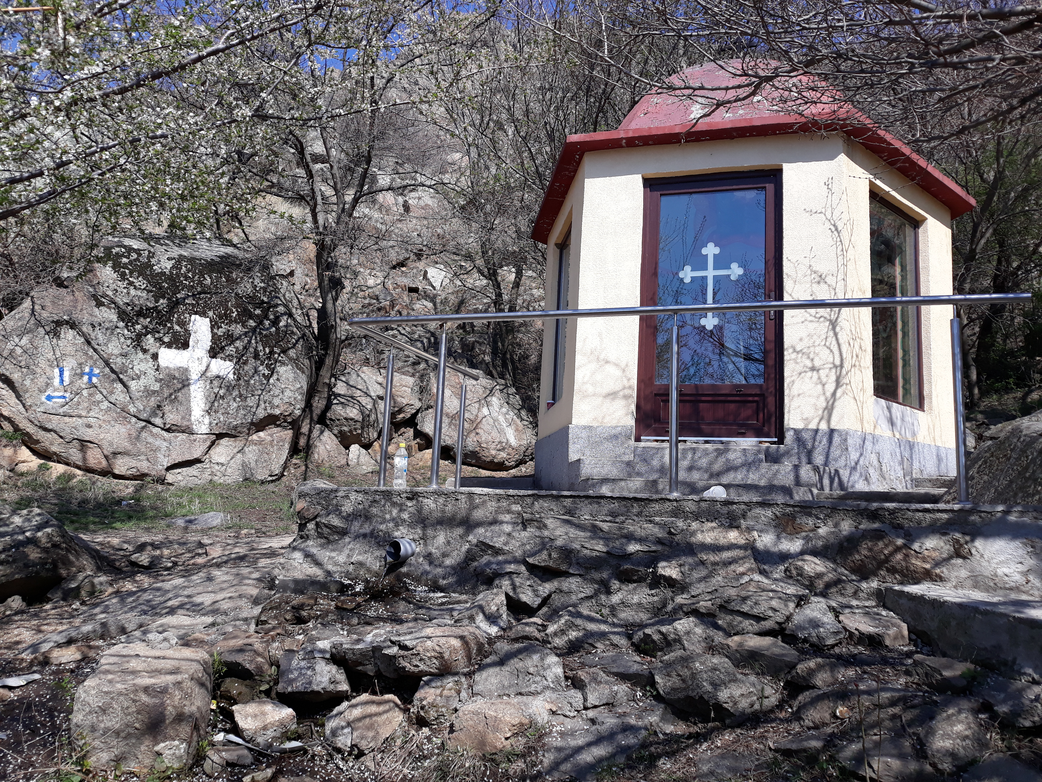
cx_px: 521
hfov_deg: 65.3
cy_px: 391
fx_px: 813
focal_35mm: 27
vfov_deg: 51.4
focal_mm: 3.71
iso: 40
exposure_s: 1/1466
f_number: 1.7
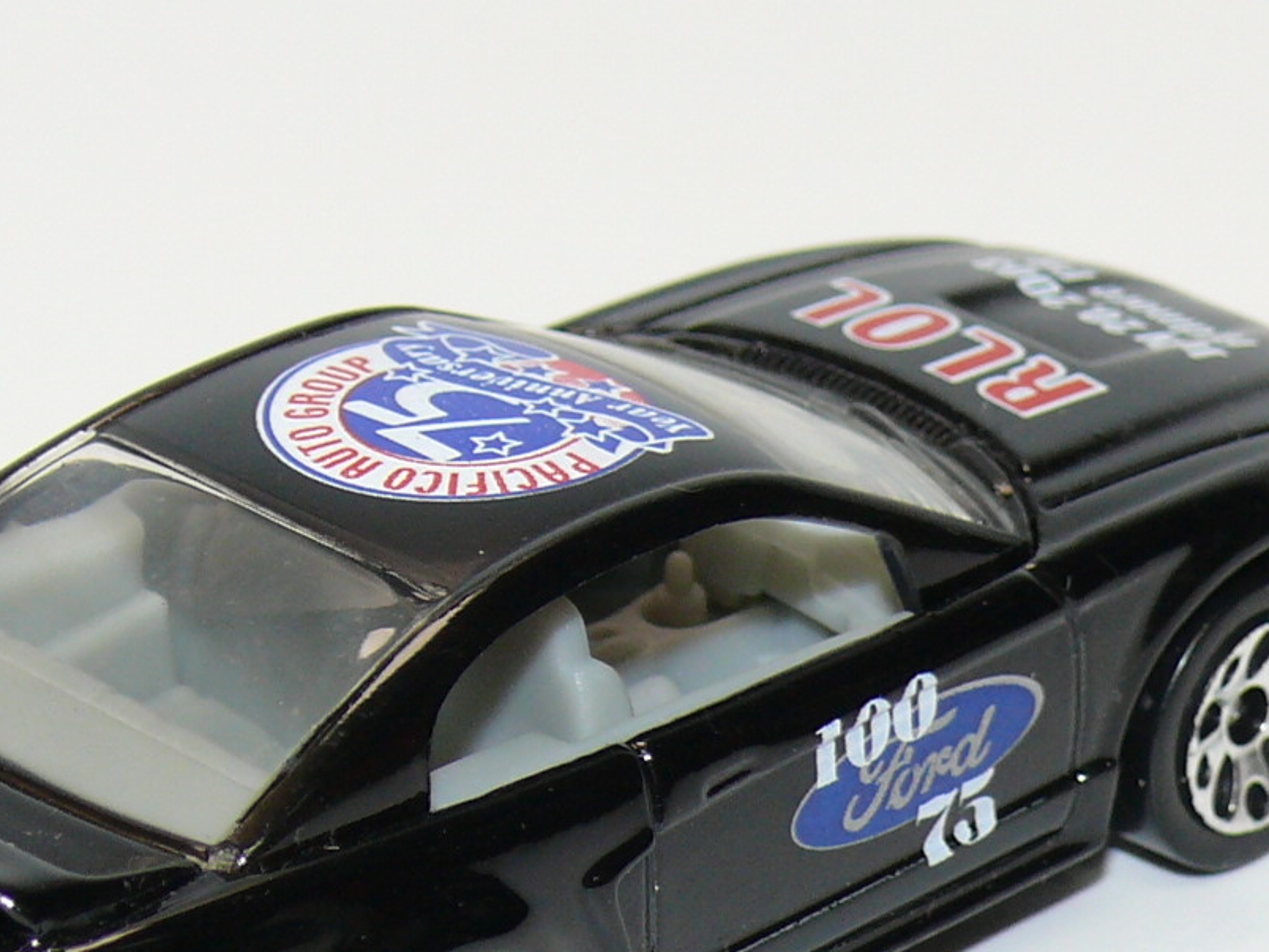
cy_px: 655
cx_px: 513
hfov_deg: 9.6
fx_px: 7515
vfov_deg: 7.2
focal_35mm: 205
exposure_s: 1/30
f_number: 4
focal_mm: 13.6
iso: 100
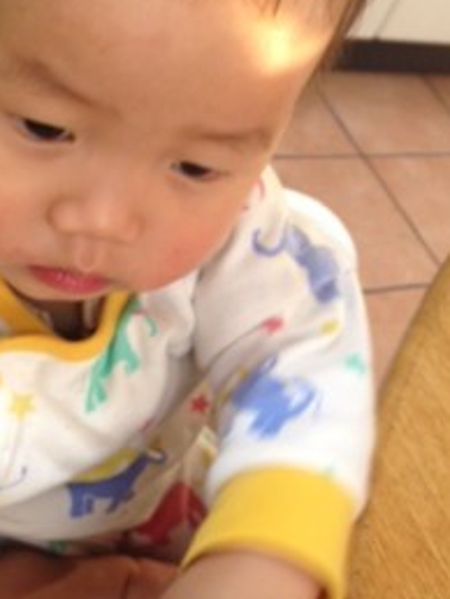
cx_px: 223
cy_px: 376
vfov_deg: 31.5
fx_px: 1056
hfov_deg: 24.1
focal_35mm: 61
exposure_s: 1/20
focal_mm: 4.28
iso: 80
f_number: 2.4
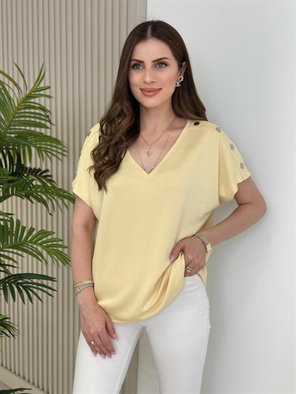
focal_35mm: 48
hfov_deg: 30.3
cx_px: 148
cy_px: 197
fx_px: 547
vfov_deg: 39.6
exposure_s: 1/306
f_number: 1.78
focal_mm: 6.86
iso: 80
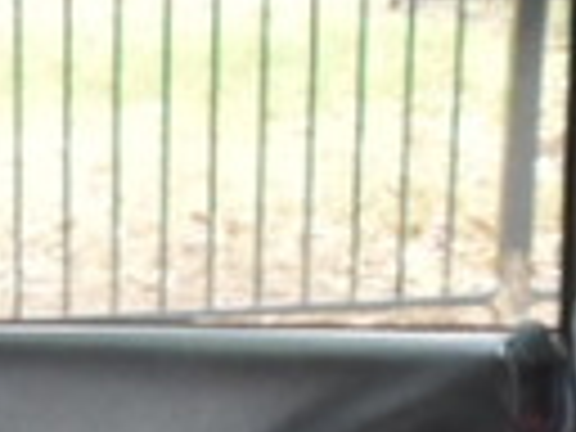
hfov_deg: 10.6
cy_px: 1188
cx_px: 171
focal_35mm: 187
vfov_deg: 7.2
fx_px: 3112
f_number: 2.7
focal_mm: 5.5
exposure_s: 1/30
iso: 320
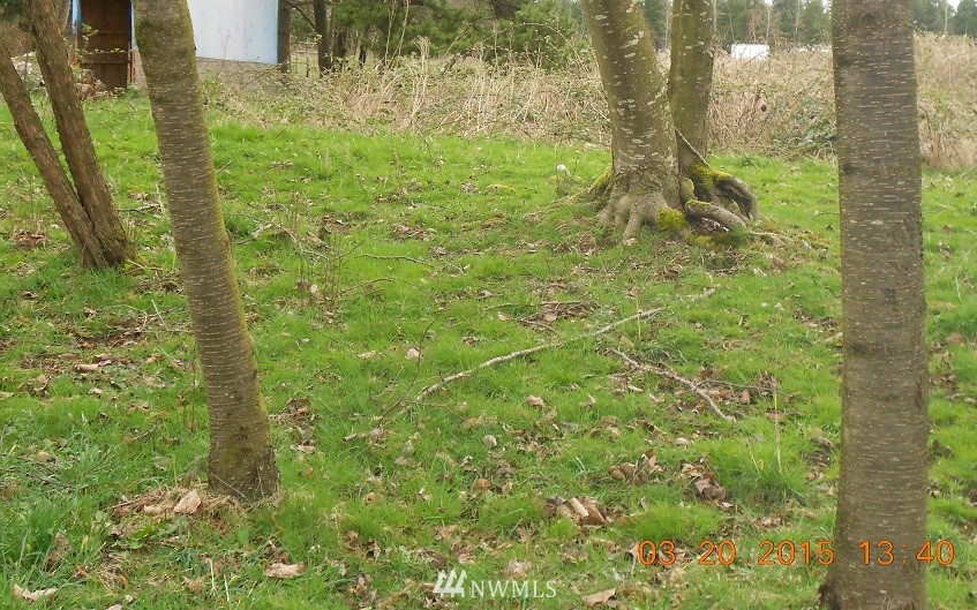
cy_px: 254
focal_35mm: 53
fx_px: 1411
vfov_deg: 24.4
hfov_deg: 38.2
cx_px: 497
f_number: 4.5
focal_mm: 8.8
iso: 250
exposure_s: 1/60
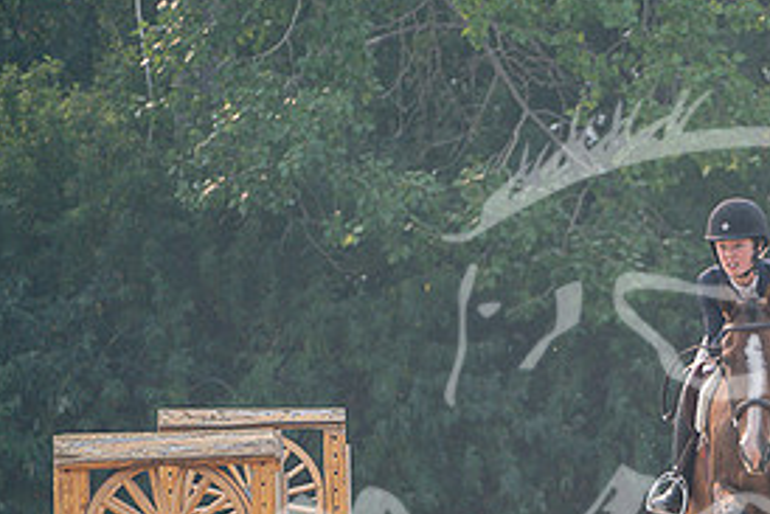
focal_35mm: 847
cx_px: 804
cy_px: 507
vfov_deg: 1.6
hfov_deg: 2.4
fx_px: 18125
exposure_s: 1/640
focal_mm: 400
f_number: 5.6
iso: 500
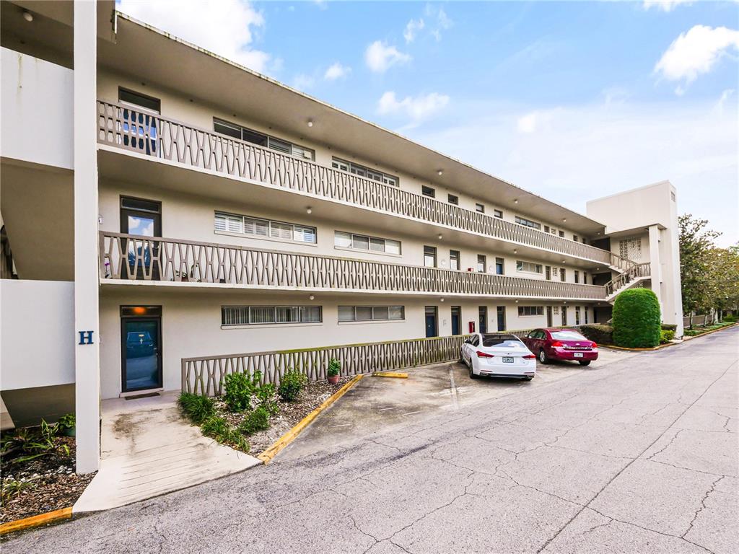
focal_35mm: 14
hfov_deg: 102.1
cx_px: 370
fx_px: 299
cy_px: 277
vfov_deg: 85.7
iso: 200
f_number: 7.1
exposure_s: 1/320
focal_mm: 7
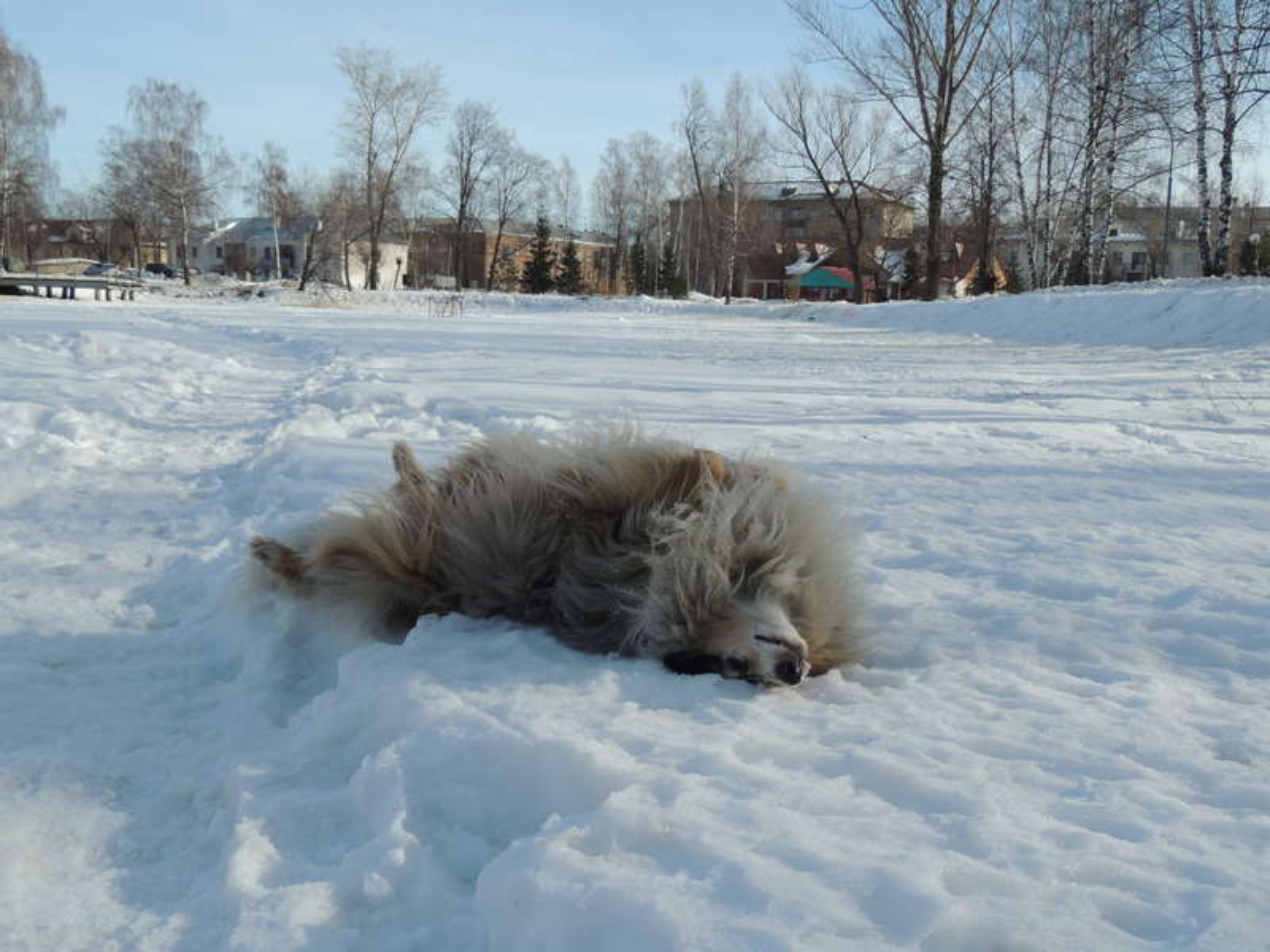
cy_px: 476
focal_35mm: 35
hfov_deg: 52.6
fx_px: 1284
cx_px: 635
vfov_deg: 40.7
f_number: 3.3
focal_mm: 6.2
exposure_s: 1/1250
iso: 100
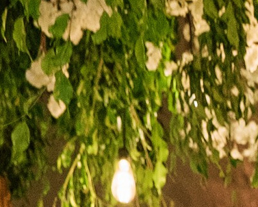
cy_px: 1156
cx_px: 292
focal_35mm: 229
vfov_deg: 5.0
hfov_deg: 8.4
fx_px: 1750
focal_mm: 24
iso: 2000
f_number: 2.8
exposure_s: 1/200
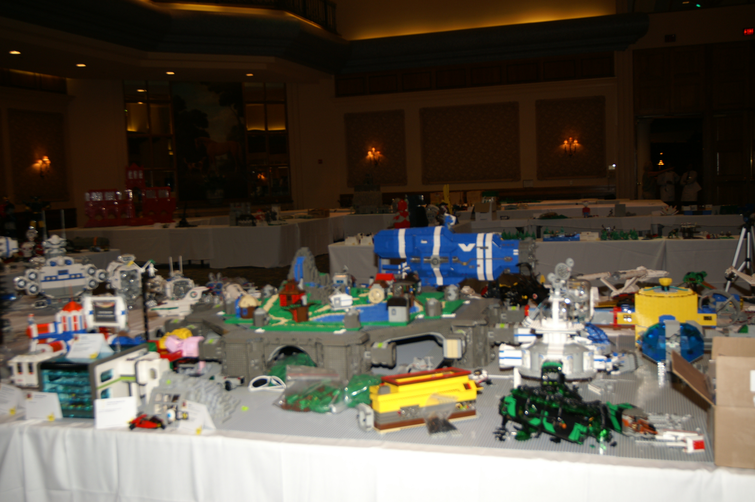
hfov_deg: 53.2
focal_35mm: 36
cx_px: 378
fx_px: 754
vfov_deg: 36.8
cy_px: 251
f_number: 4
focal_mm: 24
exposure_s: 1/60
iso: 200
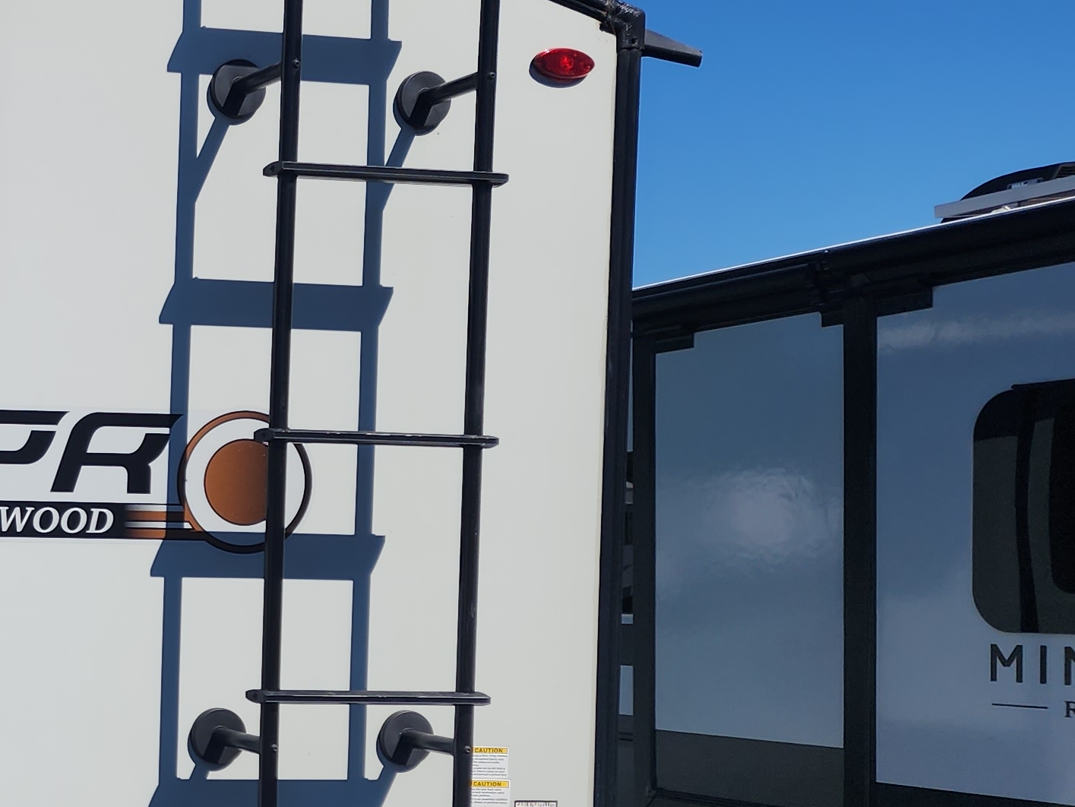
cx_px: -321
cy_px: 606
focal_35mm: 65
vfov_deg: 22.4
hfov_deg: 25.6
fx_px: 2019
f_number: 1.8
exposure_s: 1/1925
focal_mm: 6.4
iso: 12
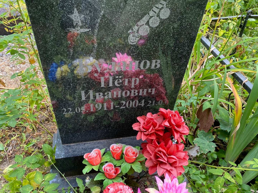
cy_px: 96
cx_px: 129
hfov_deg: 67.3
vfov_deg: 53.1
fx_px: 194
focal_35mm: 26
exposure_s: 1/122
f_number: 1.8
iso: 64
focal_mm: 4.25
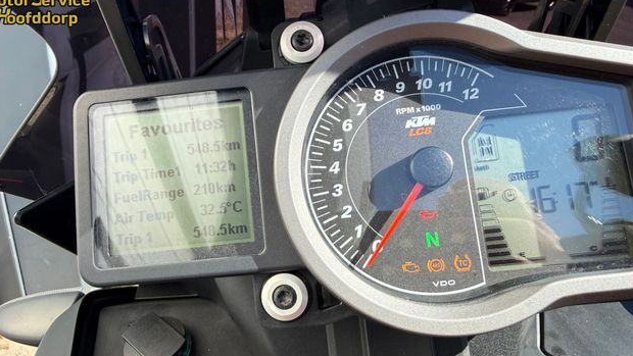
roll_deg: -5.1
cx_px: 308
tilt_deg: -26.0
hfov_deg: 69.8
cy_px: 174
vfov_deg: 42.9
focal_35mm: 27
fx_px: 453
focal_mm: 2.22
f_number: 2.2
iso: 40
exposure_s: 1/553
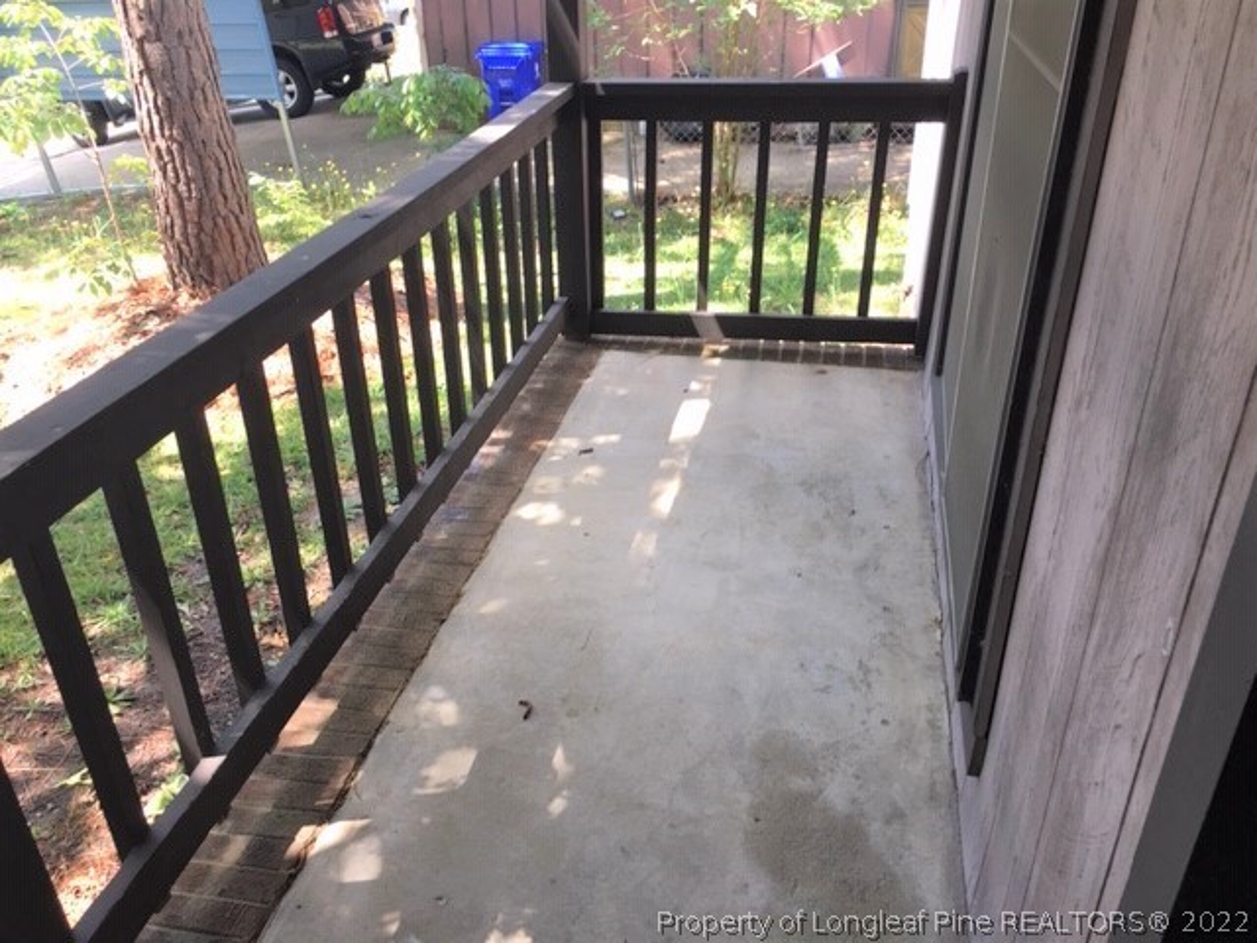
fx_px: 1053
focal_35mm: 29
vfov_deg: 48.2
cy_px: 472
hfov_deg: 61.7
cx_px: 628
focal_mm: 4.15
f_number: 2.2
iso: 40
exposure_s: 1/120
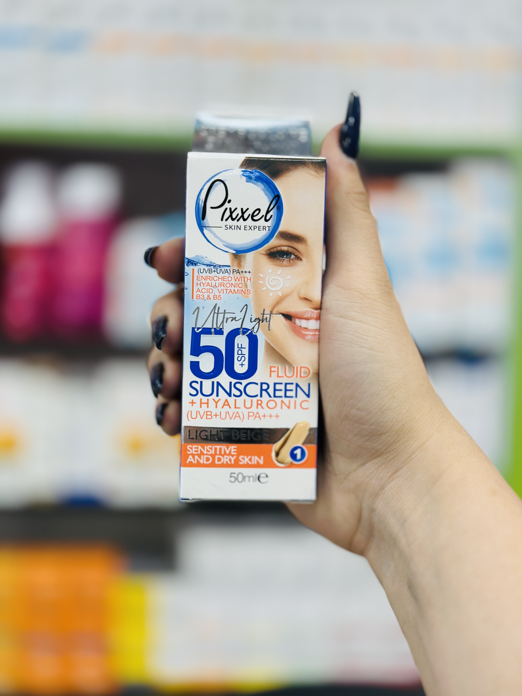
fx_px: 965
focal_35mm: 48
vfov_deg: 39.7
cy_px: 348
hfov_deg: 30.3
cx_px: 261
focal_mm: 6.86
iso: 64
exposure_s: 1/100
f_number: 1.78
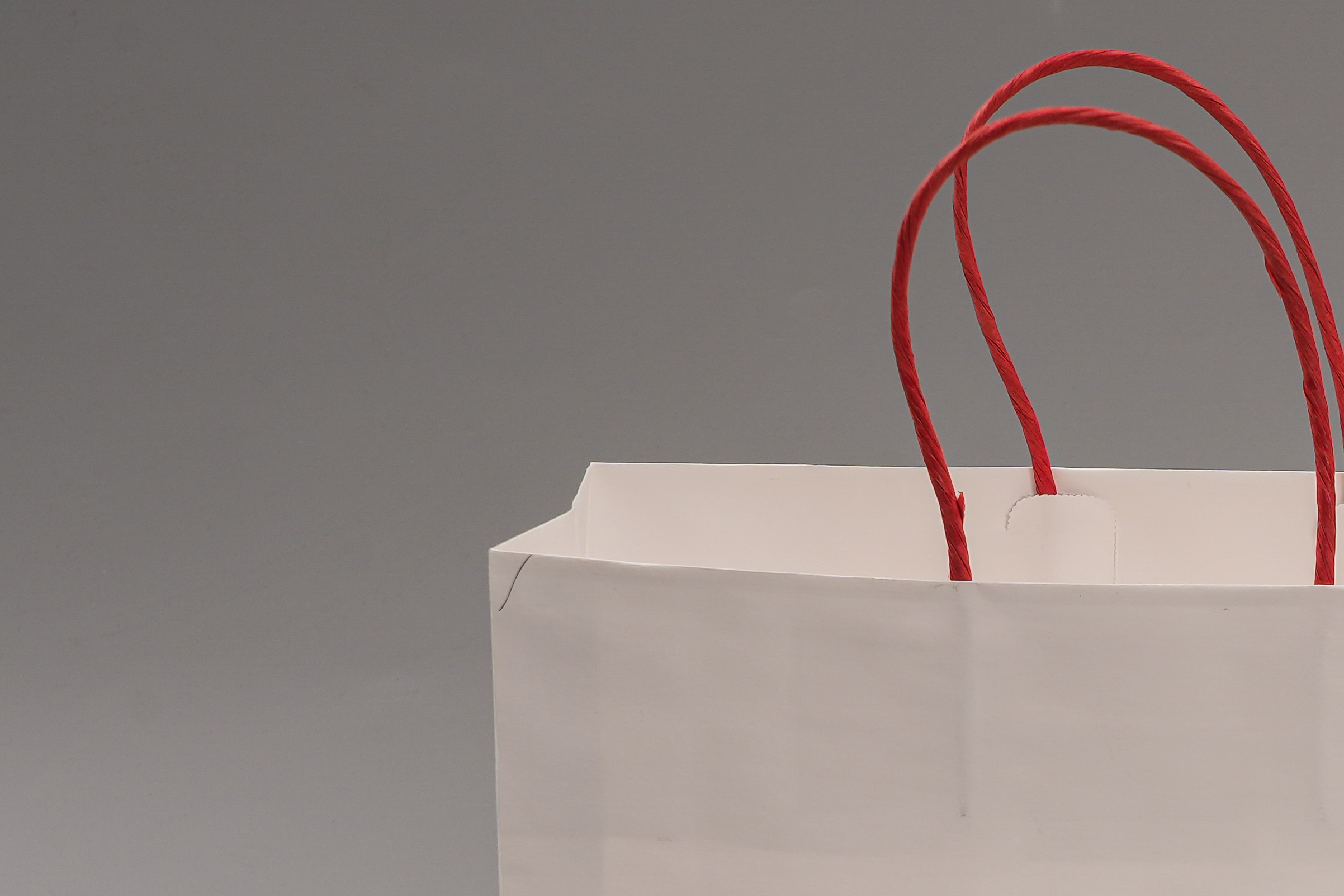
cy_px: 999
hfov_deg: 14.5
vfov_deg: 9.9
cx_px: 1572
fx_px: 5115
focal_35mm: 137
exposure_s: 1/125
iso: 100
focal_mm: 47
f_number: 10
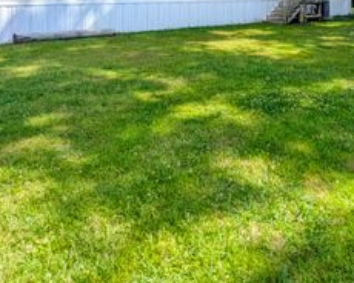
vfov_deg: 38.5
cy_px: 0
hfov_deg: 51.8
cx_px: 239
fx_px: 356
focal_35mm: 34
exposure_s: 1/1770
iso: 43
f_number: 2.2
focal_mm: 2.35
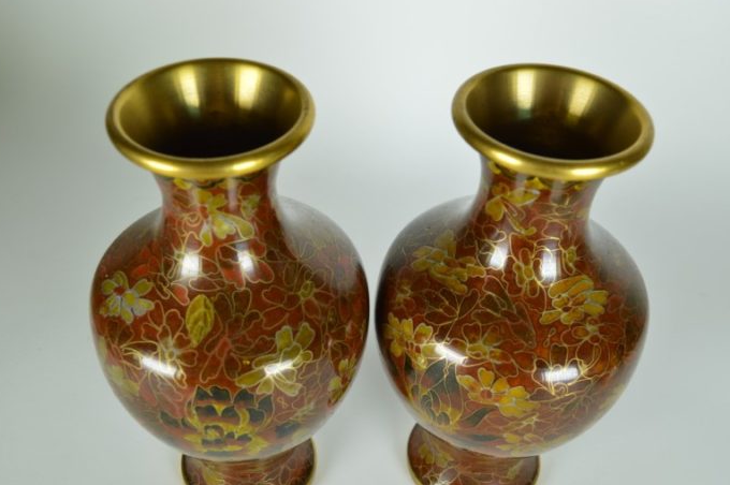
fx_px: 822
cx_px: 362
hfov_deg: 47.9
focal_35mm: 41
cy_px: 274
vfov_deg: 32.8
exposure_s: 1/125
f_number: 6.3
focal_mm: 23
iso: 100
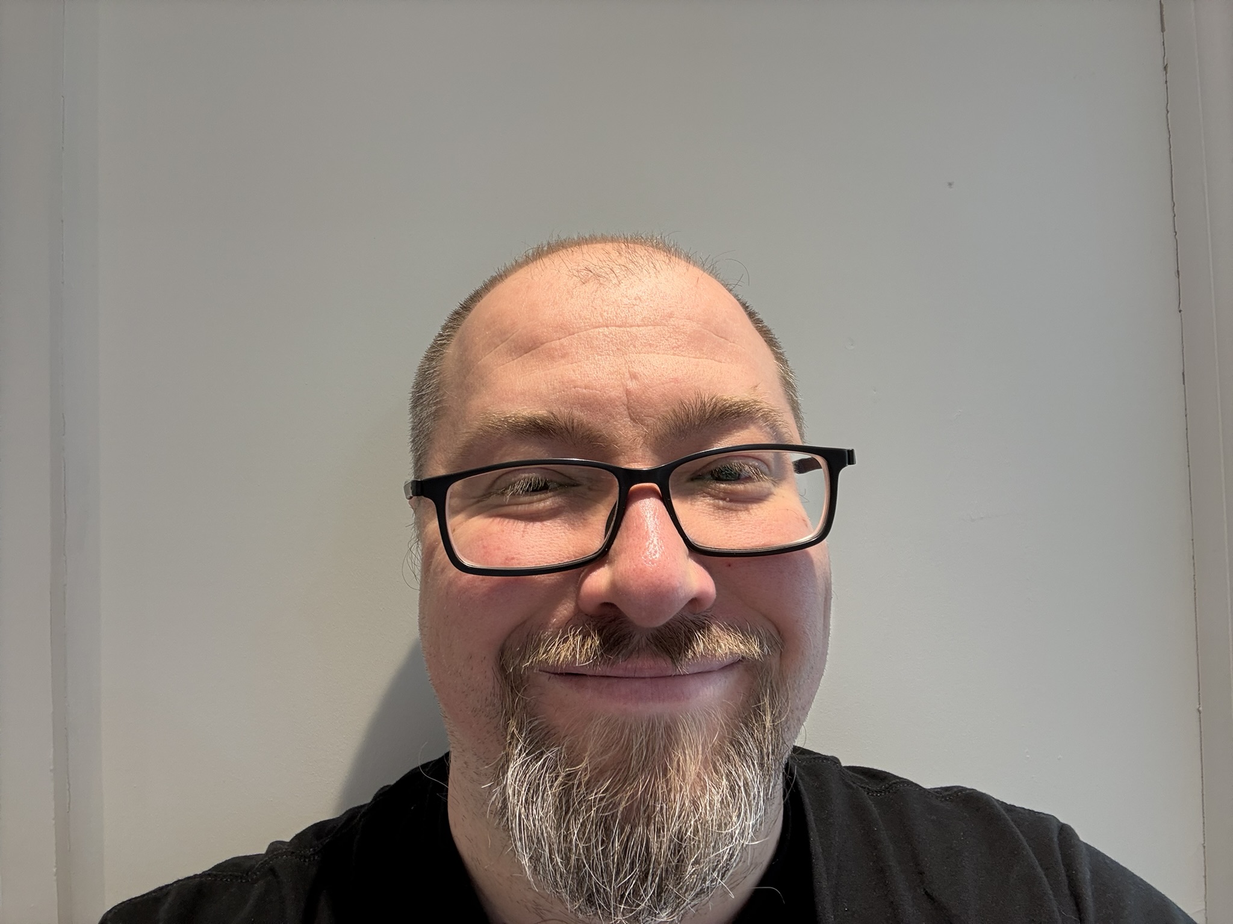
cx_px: 616
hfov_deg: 73.9
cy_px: 462
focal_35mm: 23
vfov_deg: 58.9
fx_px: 819
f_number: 1.9
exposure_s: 1/50
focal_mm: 2.69
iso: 64
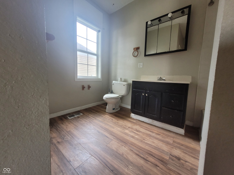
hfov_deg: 106.2
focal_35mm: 13
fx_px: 88
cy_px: 88
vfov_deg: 89.9
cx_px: 117
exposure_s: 1/60
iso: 160
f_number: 2.2
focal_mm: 1.74
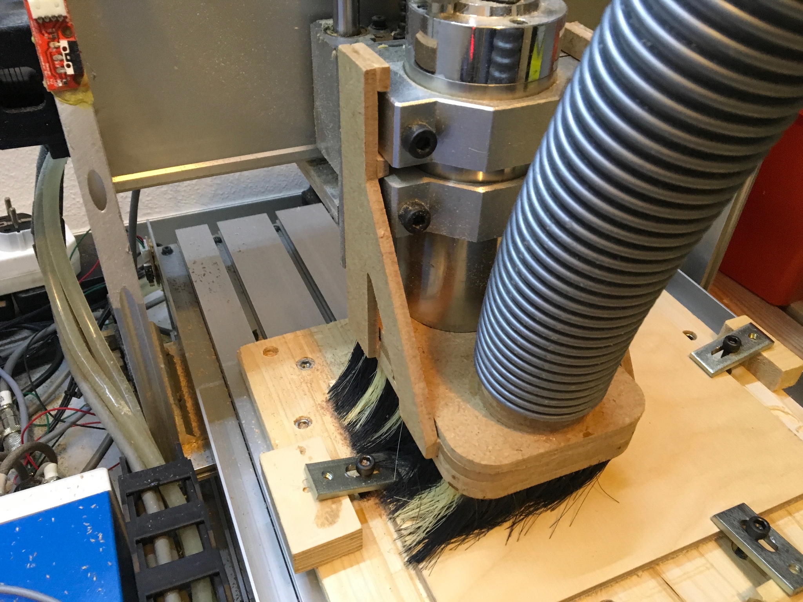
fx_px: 673
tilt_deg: -40.2
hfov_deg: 61.7
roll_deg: -1.5
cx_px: 402
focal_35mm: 29
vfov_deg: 48.2
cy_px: 301
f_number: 2.2
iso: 200
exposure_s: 1/17
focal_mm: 4.15
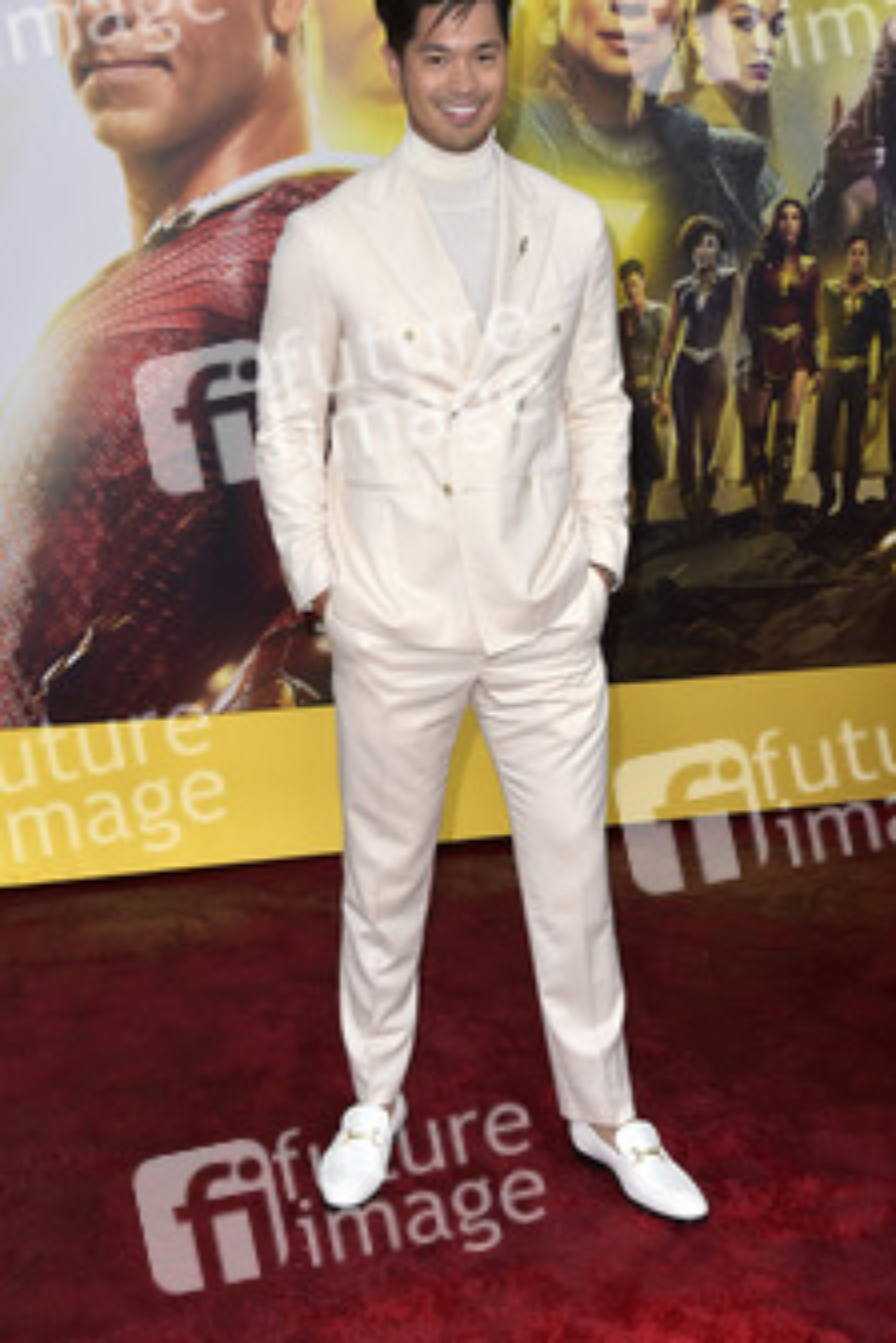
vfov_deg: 39.6
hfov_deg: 27.0
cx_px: 458
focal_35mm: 50
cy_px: 600
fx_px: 1867
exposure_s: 1/250
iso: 320
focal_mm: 42
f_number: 6.3
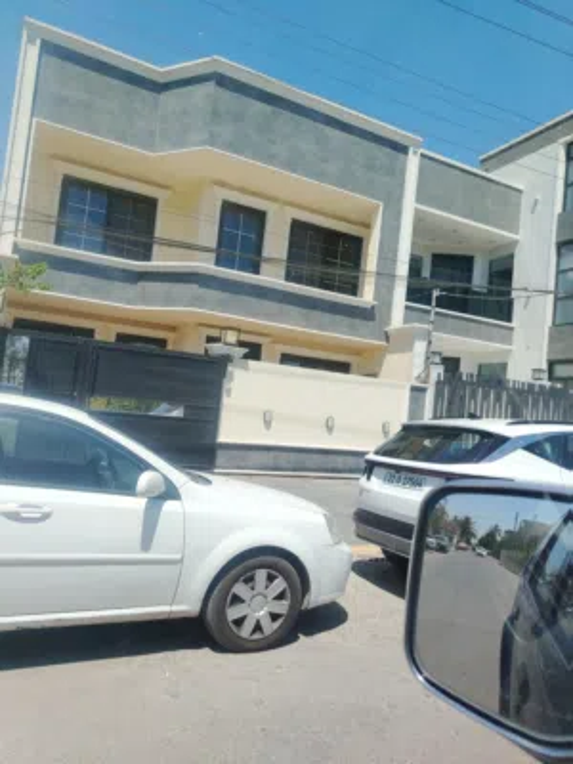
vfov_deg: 71.6
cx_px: 286
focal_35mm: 24
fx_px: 530
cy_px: 382
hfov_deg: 56.8
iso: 100
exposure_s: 1/967
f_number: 1.75
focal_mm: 5.25
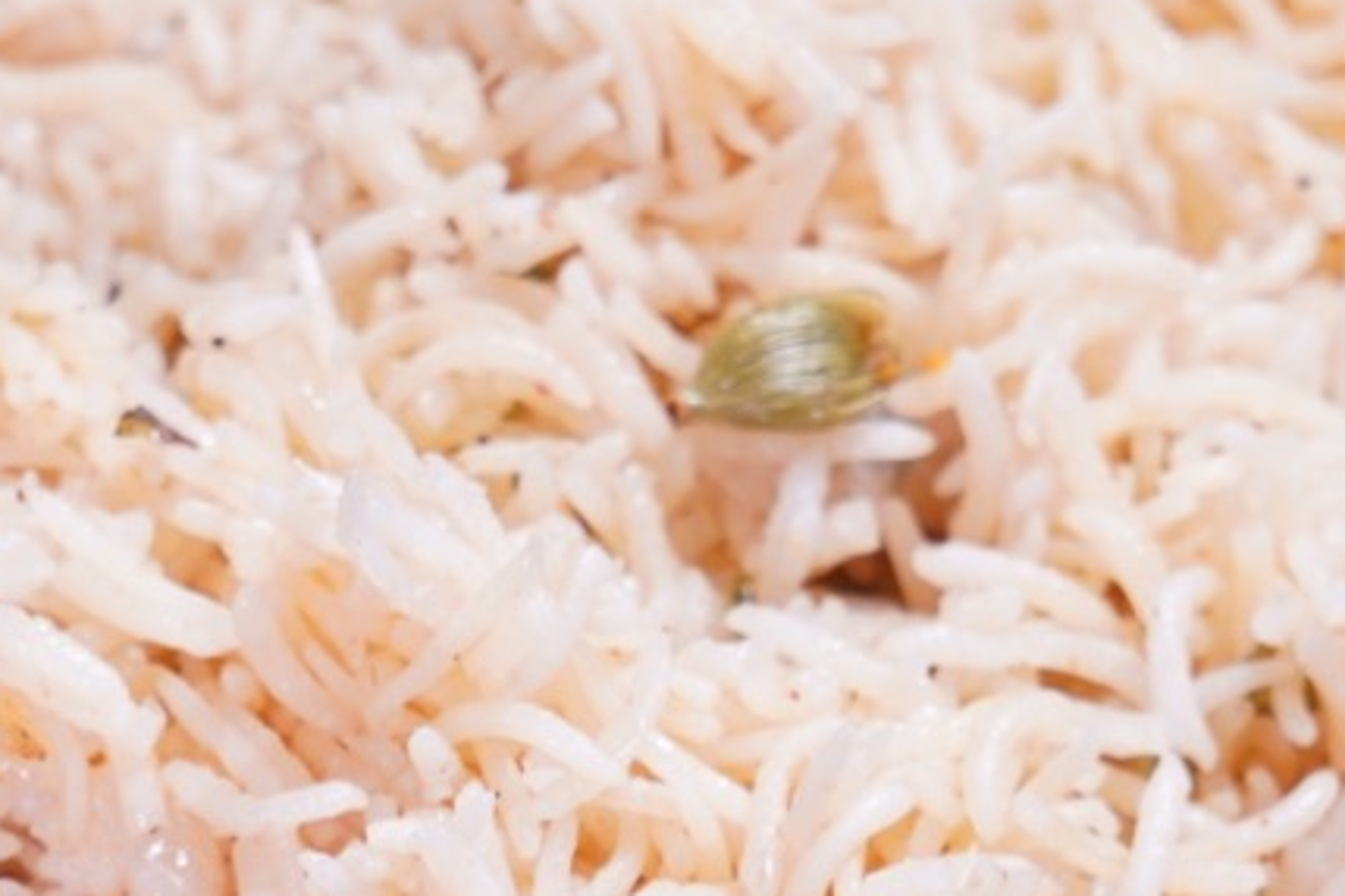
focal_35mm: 289
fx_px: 10797
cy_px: 1247
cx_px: 536
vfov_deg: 4.7
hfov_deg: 7.1
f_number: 5.6
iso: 640
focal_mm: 62
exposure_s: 1/200
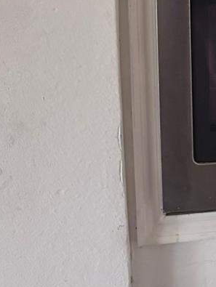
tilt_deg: -6.3
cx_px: 332
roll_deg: -0.1
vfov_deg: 18.1
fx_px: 839
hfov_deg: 13.7
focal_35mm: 101
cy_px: -88
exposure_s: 1/60
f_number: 1.6
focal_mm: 5.96
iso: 200
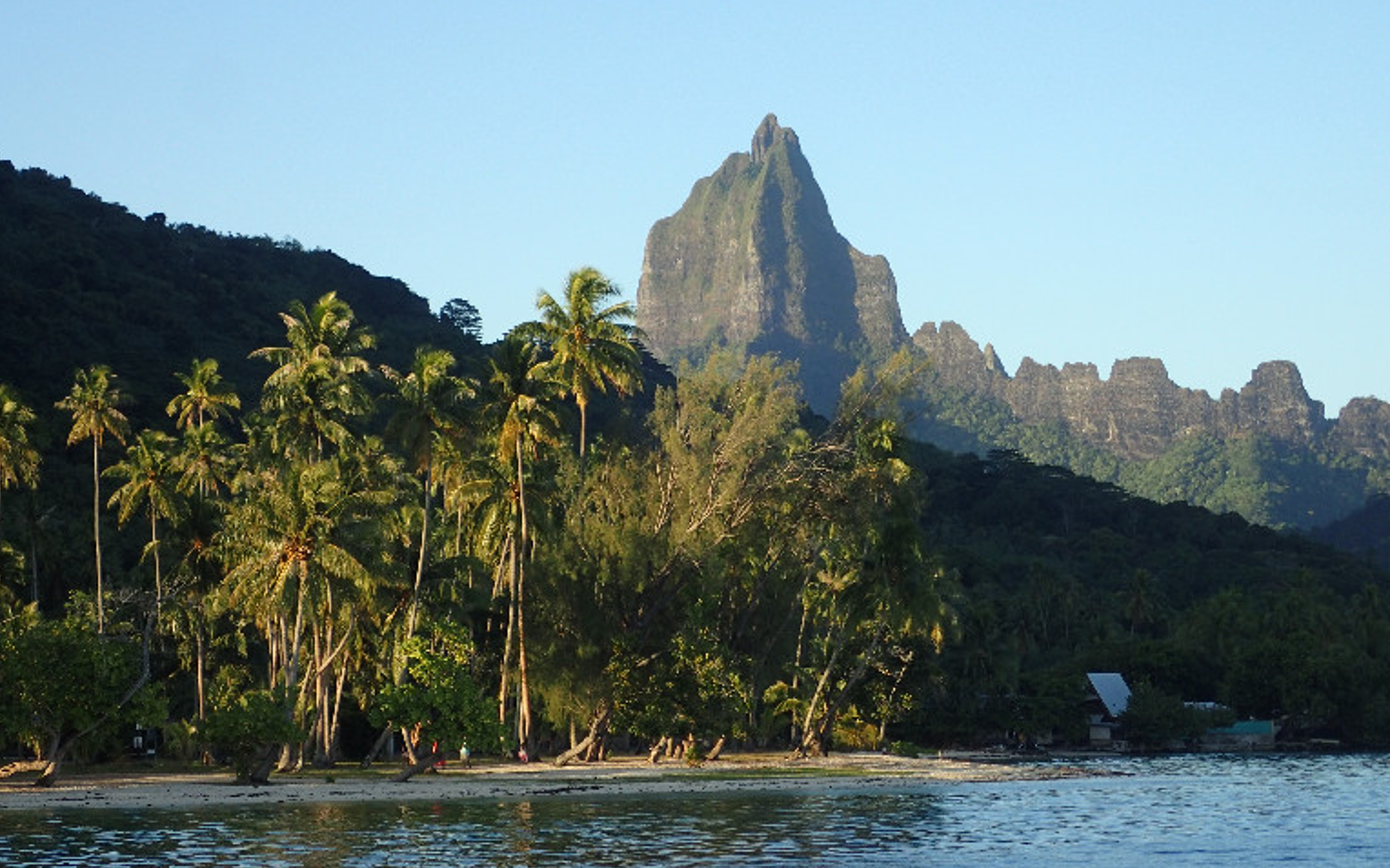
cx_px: 719
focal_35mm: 111
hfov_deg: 18.8
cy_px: 399
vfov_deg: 11.8
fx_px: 4204
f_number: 4.9
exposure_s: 1/200
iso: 100
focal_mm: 18
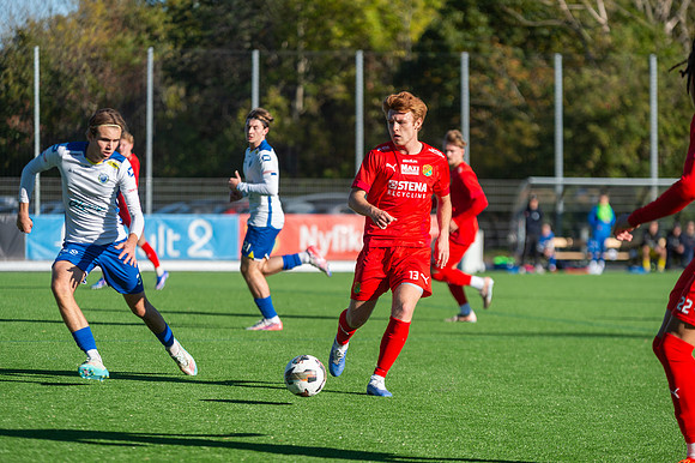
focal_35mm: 167
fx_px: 3227
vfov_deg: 8.2
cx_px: 348
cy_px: 232
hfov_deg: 12.3
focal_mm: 150
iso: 110
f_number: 3.2
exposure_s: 1/1600
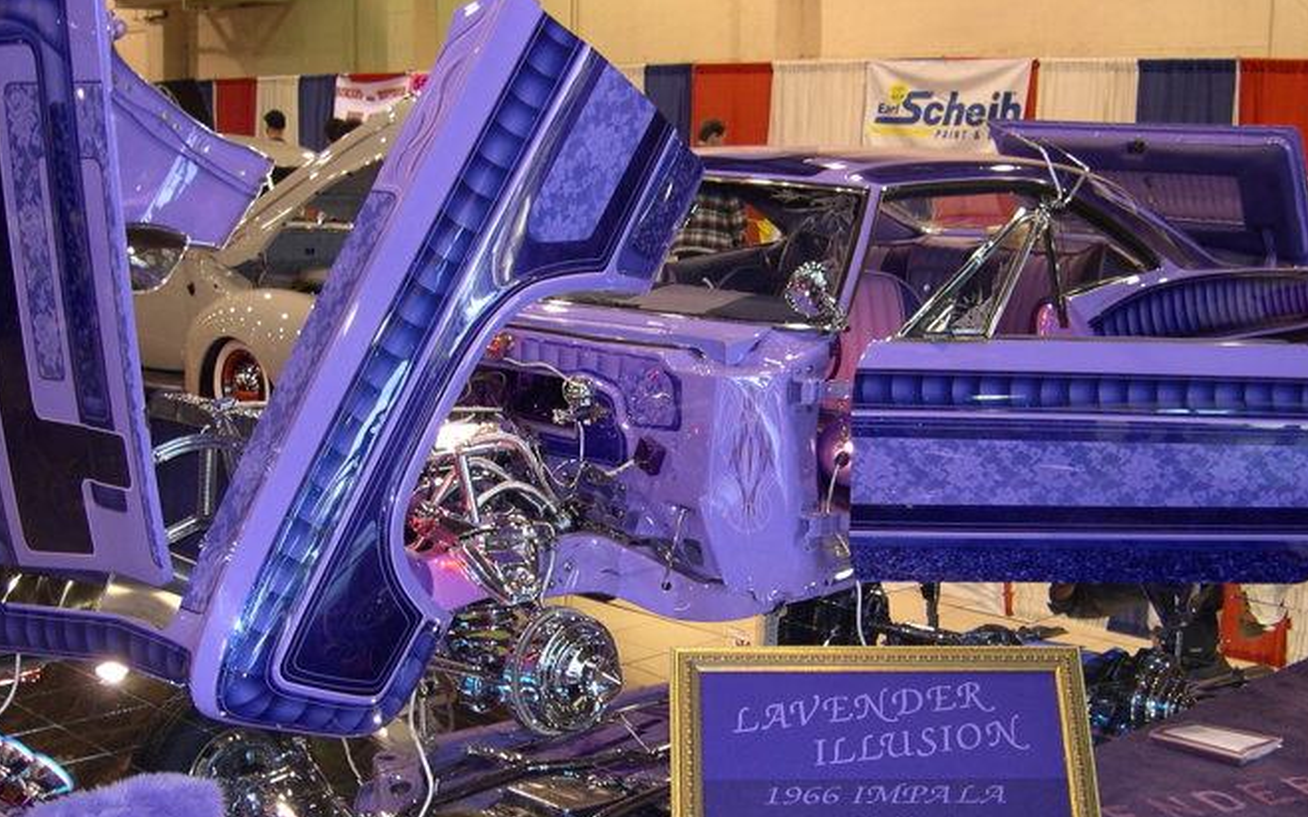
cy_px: 479
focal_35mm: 49
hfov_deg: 41.1
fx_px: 1746
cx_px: 658
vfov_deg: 26.3
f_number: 2.8
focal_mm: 8
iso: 111
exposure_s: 1/30
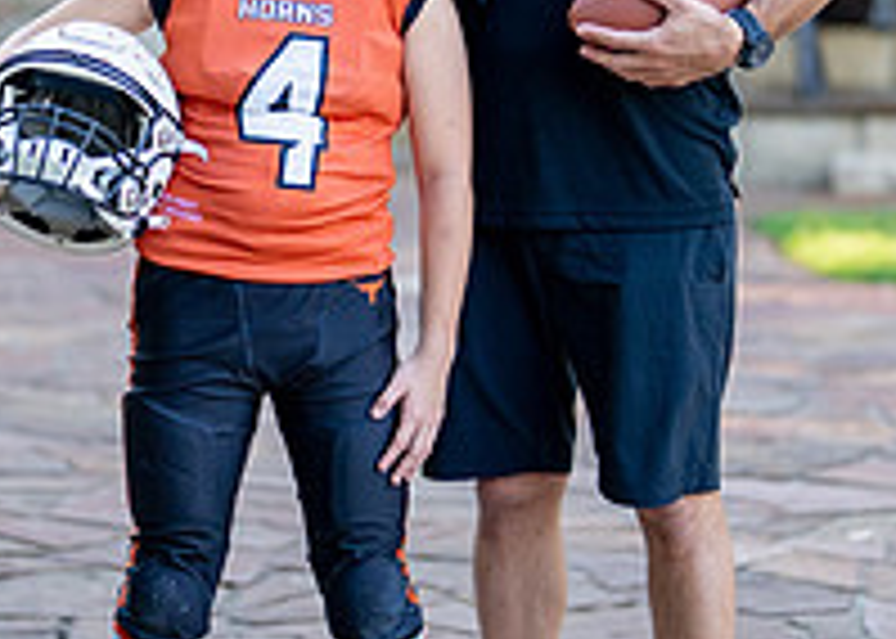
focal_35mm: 171
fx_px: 4350
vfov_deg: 8.4
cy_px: 145
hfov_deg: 11.8
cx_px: 426
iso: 200
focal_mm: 50
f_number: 1.2
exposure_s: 1/1600
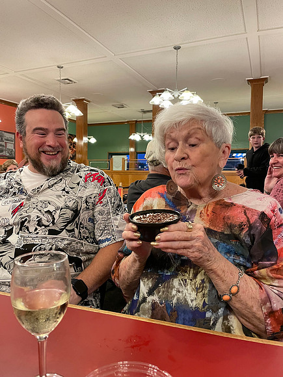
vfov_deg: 67.3
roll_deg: -0.5
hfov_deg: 53.1
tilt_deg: -3.6
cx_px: 142
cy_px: 188
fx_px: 283
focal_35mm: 26
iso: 320
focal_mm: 4.2
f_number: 1.6
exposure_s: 1/60
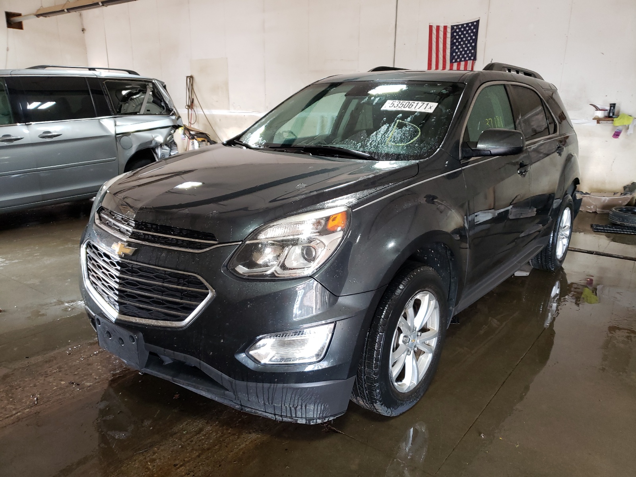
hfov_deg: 67.3
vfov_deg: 53.1
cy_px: 238
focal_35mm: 26
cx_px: 318
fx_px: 478
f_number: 1.5
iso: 121
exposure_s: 1/60.2
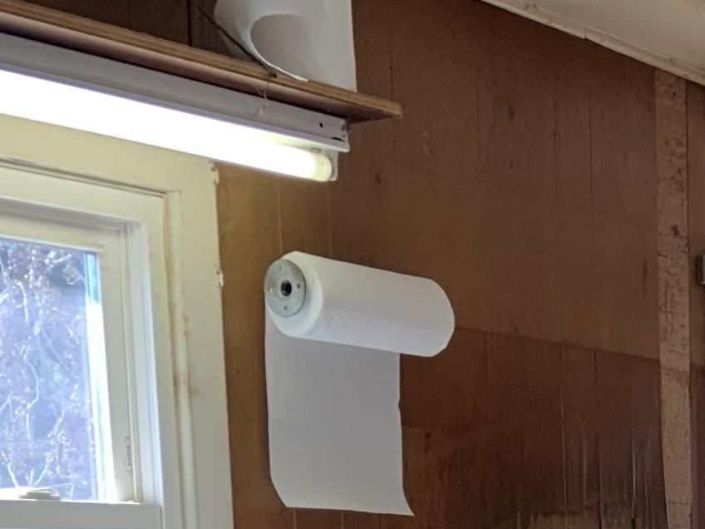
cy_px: 869
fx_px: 1874
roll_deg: -0.8
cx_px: 961
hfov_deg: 19.4
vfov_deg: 14.6
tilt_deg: -9.9
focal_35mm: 92
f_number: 1.8
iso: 50
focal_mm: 4.25
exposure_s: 1/60
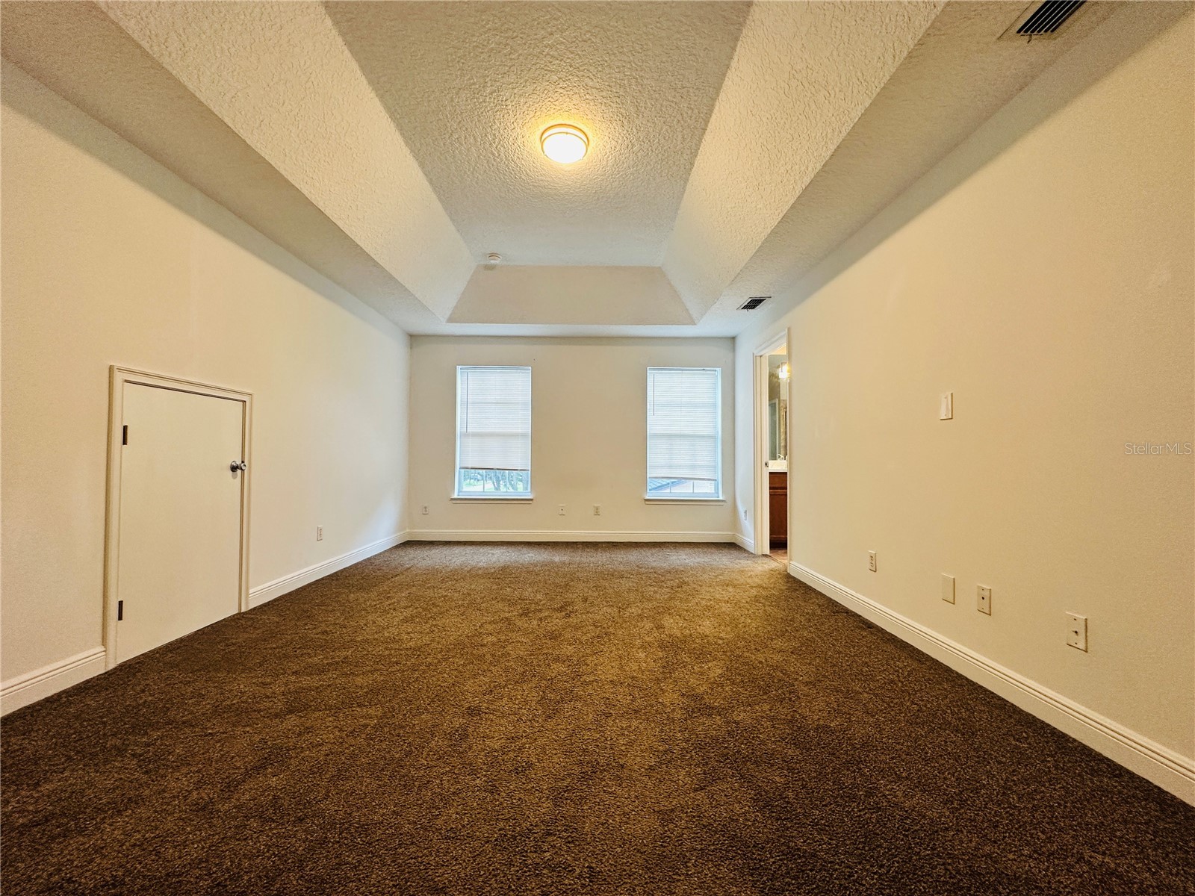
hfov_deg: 102.1
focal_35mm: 14
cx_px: 598
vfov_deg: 85.7
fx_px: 483
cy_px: 448
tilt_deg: +2.1
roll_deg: -0.4
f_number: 2.2
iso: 200
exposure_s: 1/60
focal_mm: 2.22
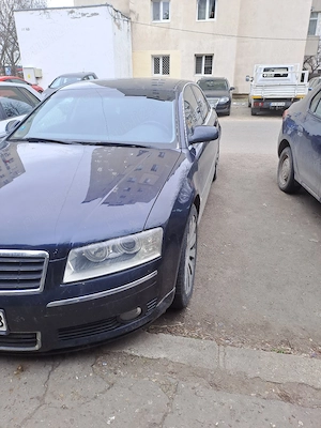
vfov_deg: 69.4
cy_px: 214
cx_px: 160
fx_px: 309
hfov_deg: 54.9
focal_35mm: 25
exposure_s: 1/159
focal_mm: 4.65
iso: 32
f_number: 1.8
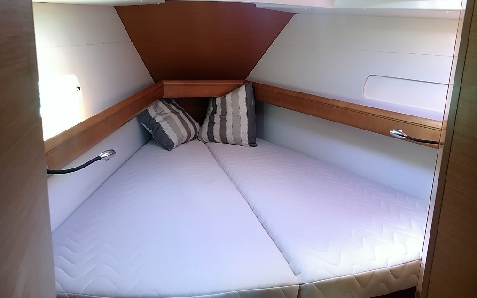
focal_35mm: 31
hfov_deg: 61.2
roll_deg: -1.8
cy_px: 129
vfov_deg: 40.5
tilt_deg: -13.9
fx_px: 403
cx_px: 237
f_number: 2.2
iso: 125
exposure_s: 1/33
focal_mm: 4.15
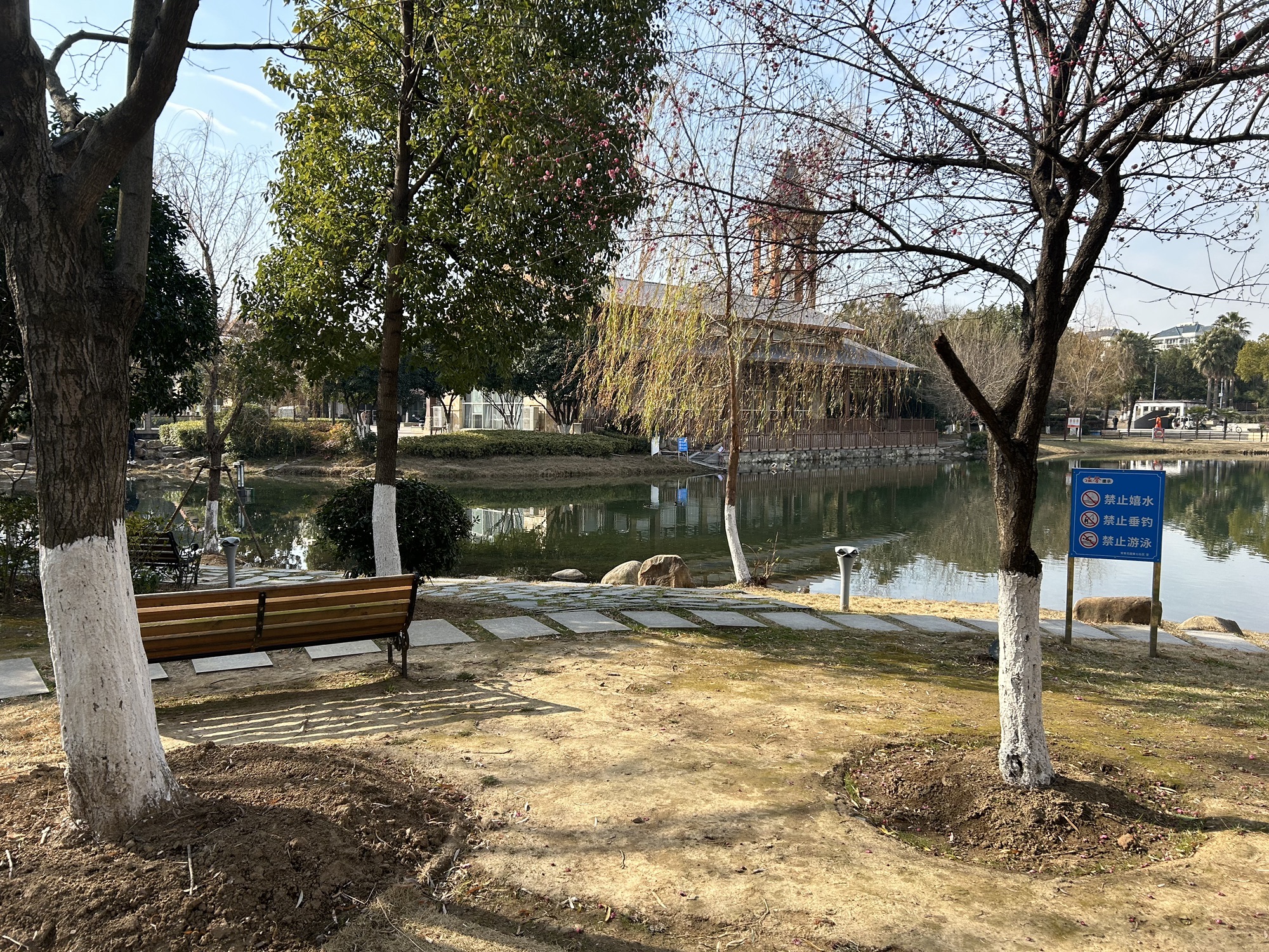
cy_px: 476
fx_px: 953
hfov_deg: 67.3
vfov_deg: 53.1
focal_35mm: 26
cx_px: 634
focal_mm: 5.7
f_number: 1.5
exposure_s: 1/1972
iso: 50
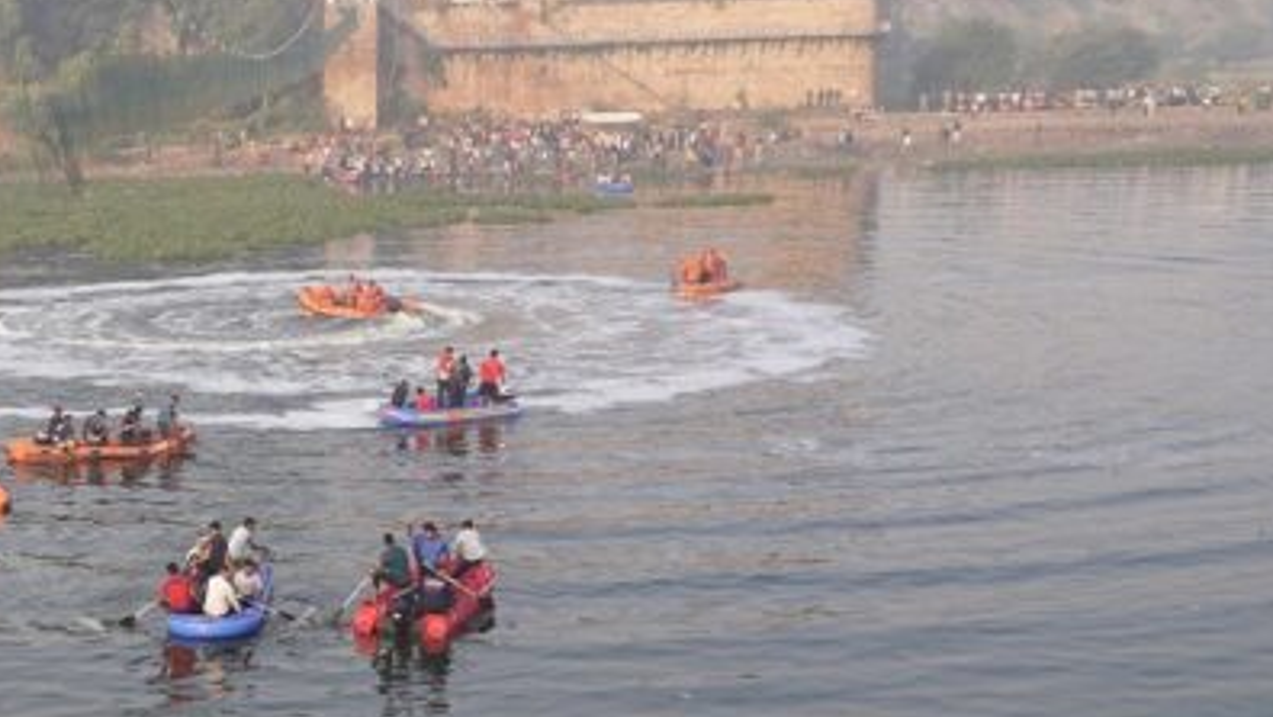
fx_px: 2195
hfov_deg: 29.9
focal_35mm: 65
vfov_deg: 18.2
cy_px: 664
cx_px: -35
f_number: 4
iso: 100
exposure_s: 1/250
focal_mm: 24
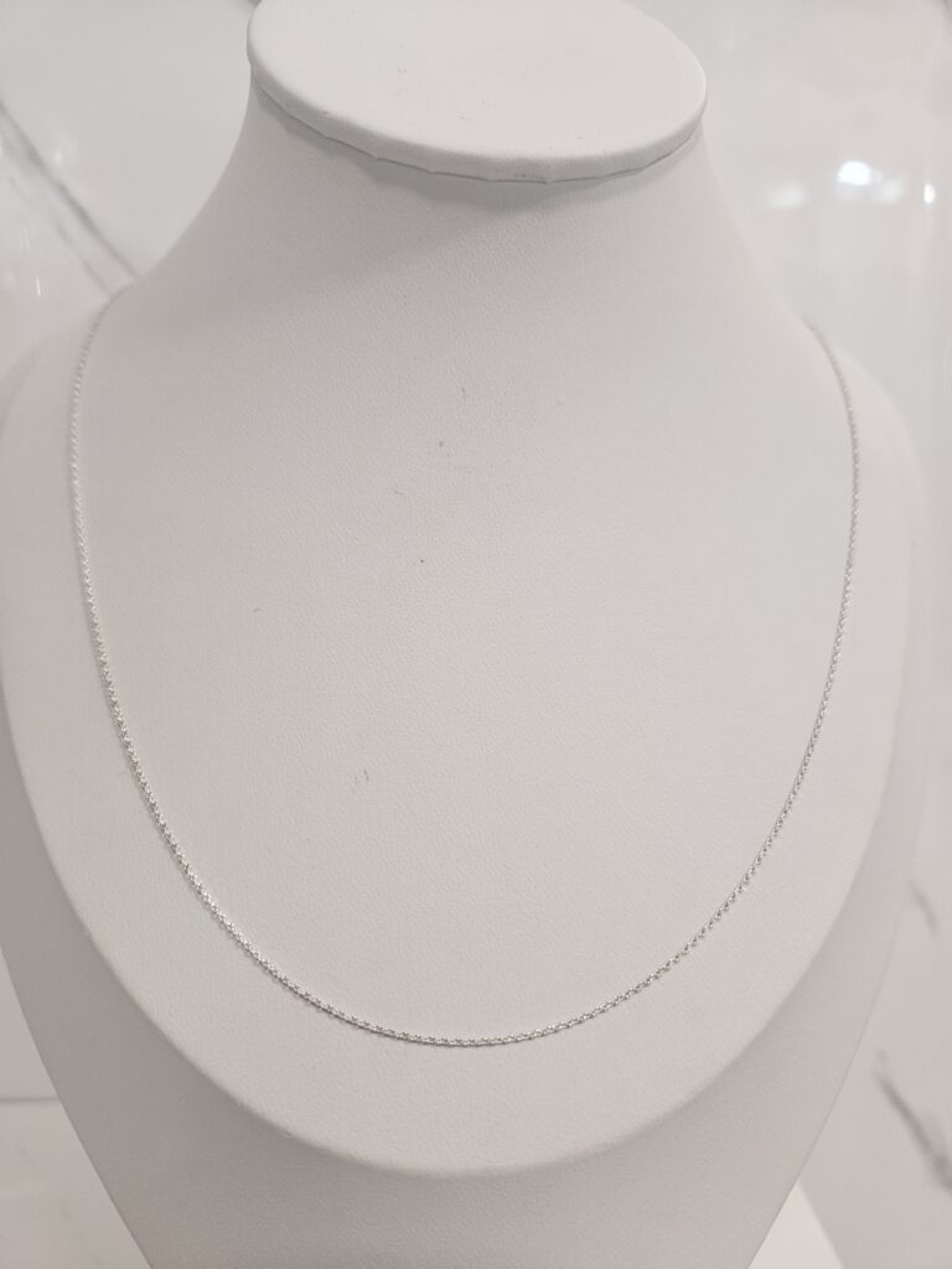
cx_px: 476
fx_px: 843
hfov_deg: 58.9
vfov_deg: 73.9
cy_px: 634
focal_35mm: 23
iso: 160
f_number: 1.8
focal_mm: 5.4
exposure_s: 1/100
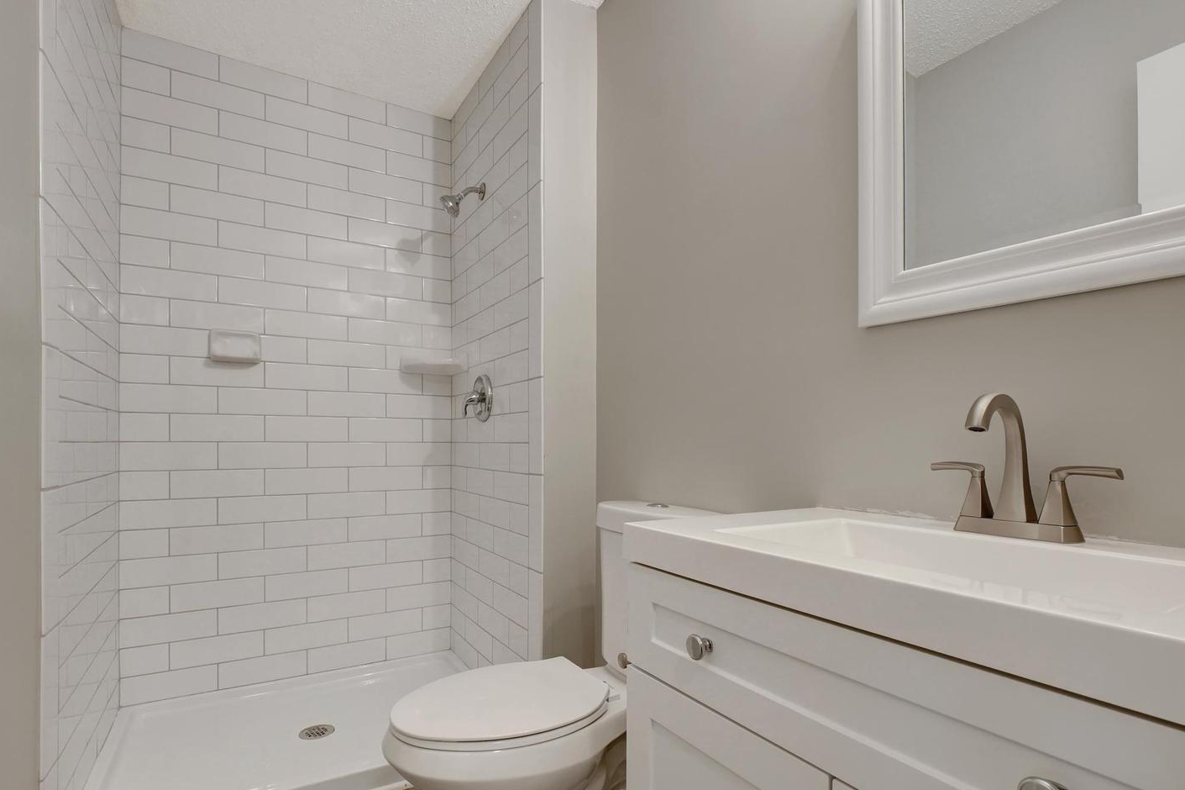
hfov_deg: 93.3
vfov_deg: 70.4
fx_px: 559
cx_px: 582
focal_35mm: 17
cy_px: 402
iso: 200
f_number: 6.3
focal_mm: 8
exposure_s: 1/8
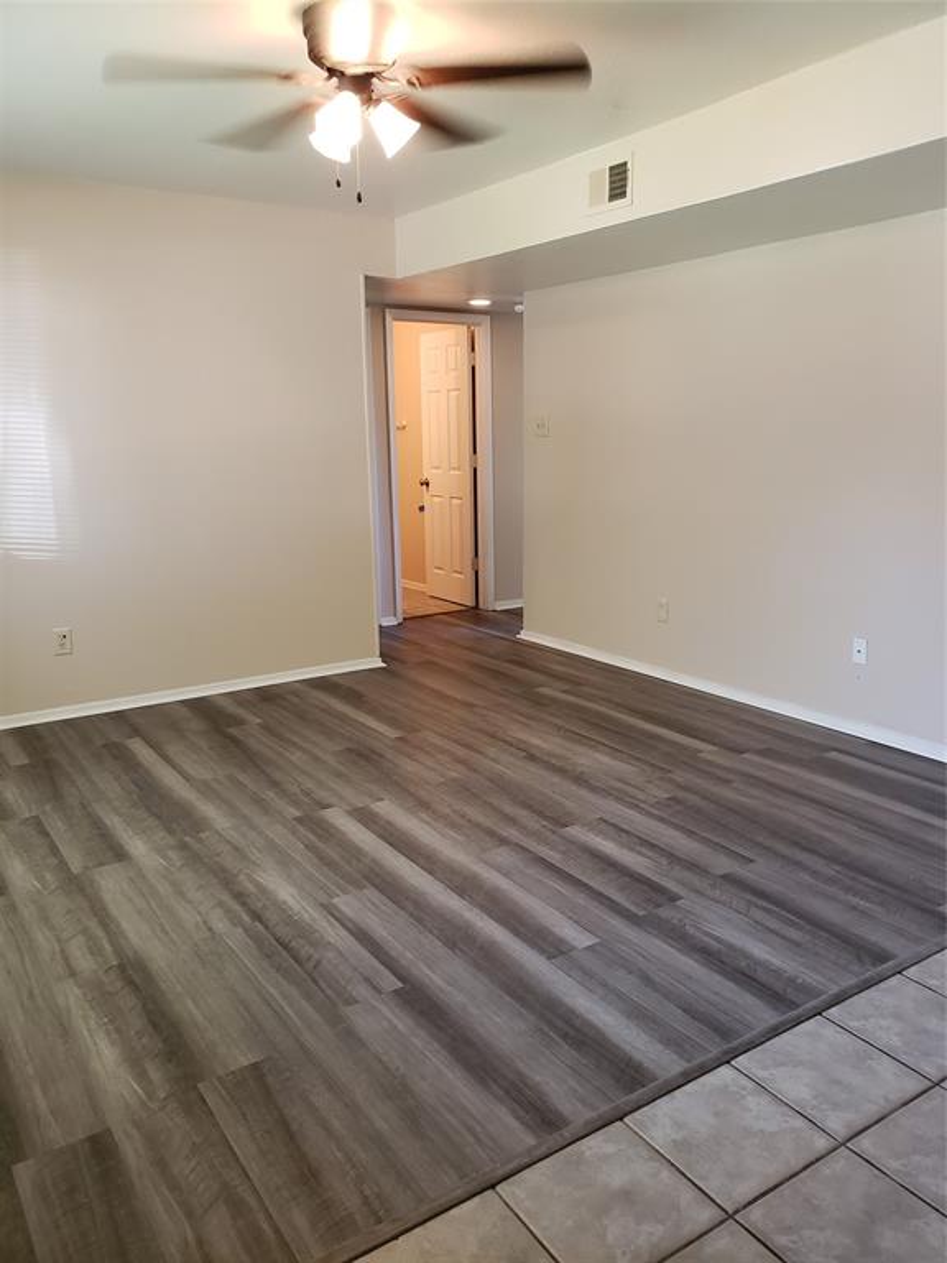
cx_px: 474
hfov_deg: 53.1
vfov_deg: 67.3
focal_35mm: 26
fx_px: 948
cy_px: 632
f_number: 2.4
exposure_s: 1/24
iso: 250
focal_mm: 4.3
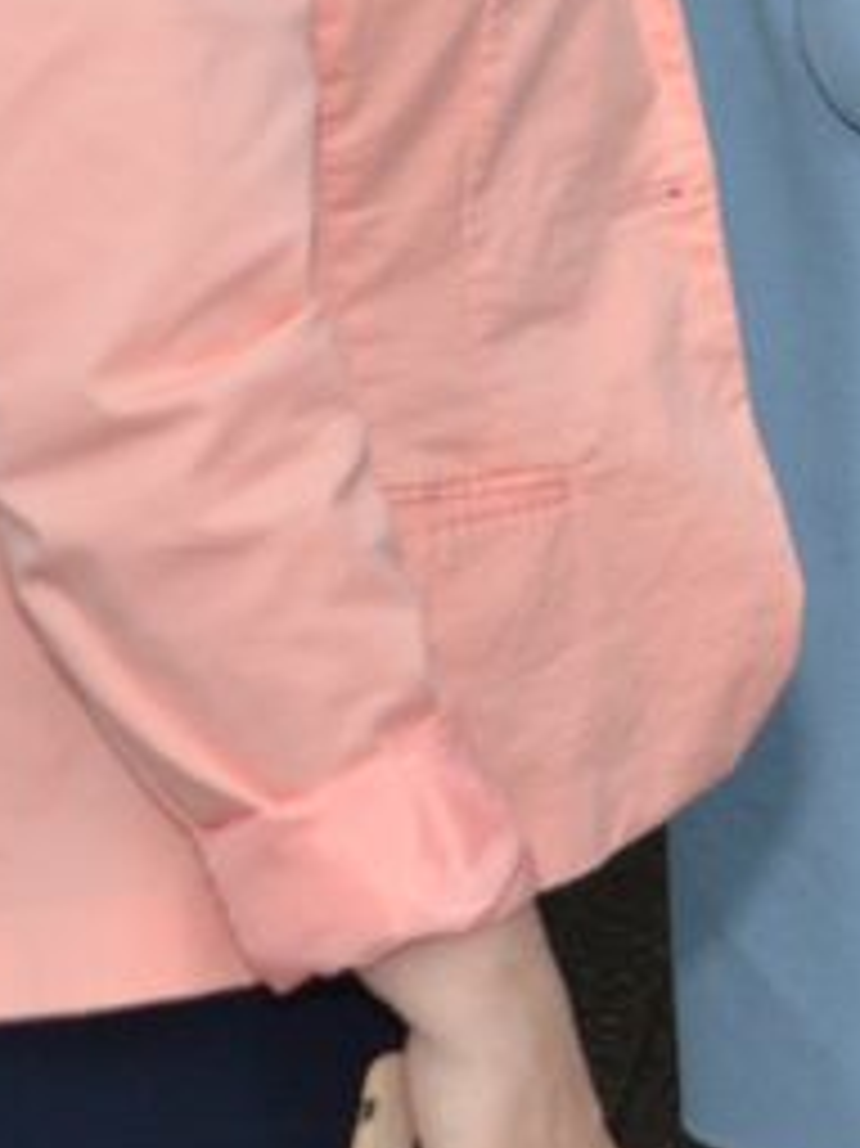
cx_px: 2229
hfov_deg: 7.0
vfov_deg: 9.6
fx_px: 6552
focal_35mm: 198
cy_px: -763
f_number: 4
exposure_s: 1/250
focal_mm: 25
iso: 640
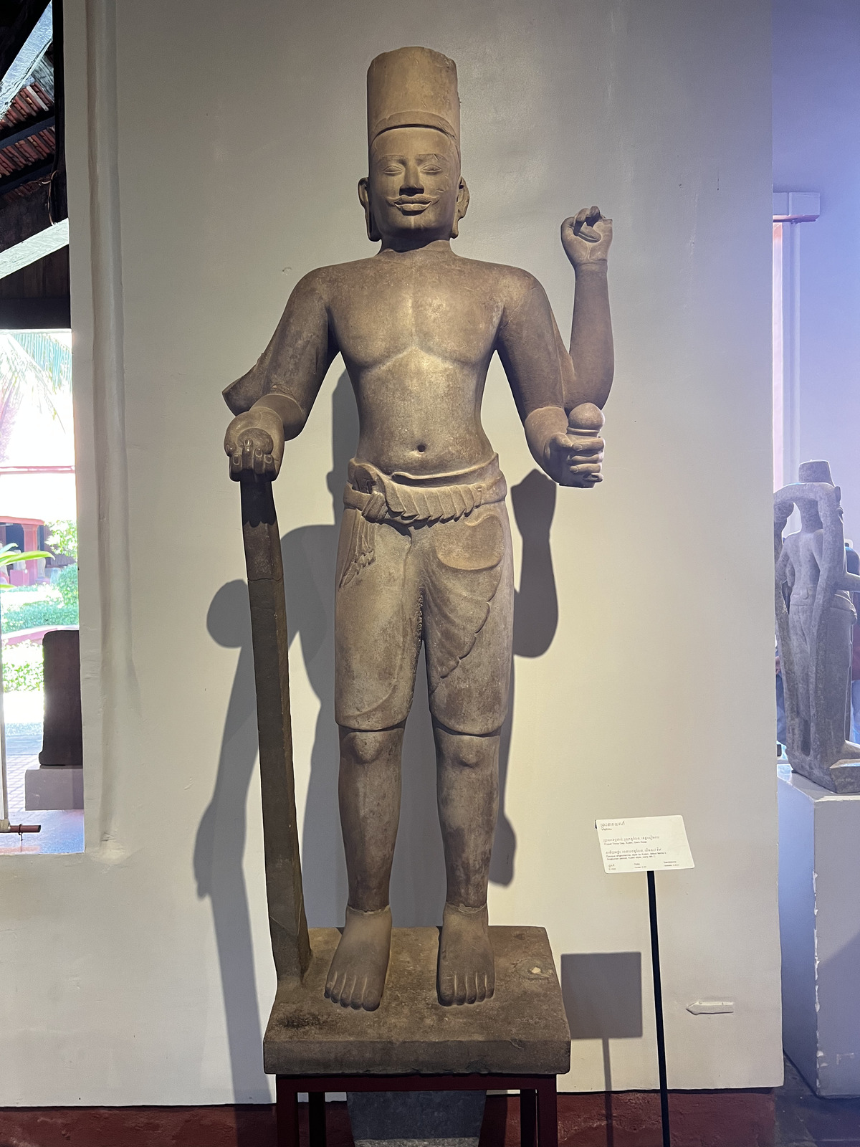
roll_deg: +0.9
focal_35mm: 26
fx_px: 861
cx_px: 430
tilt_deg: -1.0
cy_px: 574
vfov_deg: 67.3
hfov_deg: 53.1
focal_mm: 5.7
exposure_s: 1/76
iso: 125
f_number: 1.5
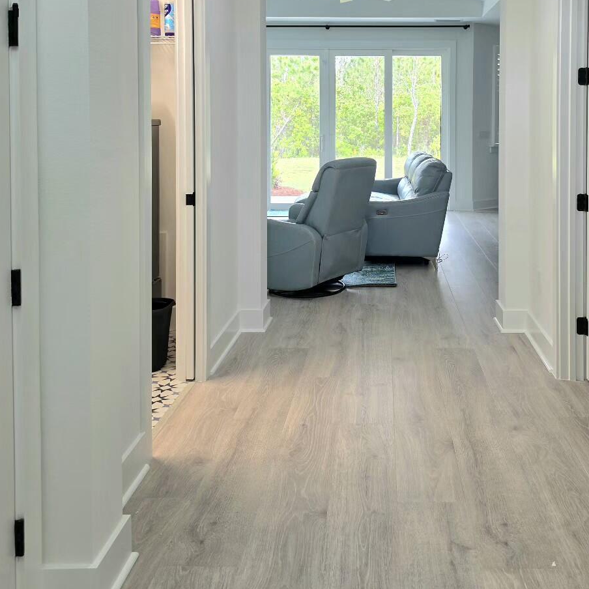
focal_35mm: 36
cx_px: 377
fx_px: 693
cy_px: 136
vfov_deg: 44.3
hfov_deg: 45.6
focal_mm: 6.5
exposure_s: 1/120
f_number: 1.4
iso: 64
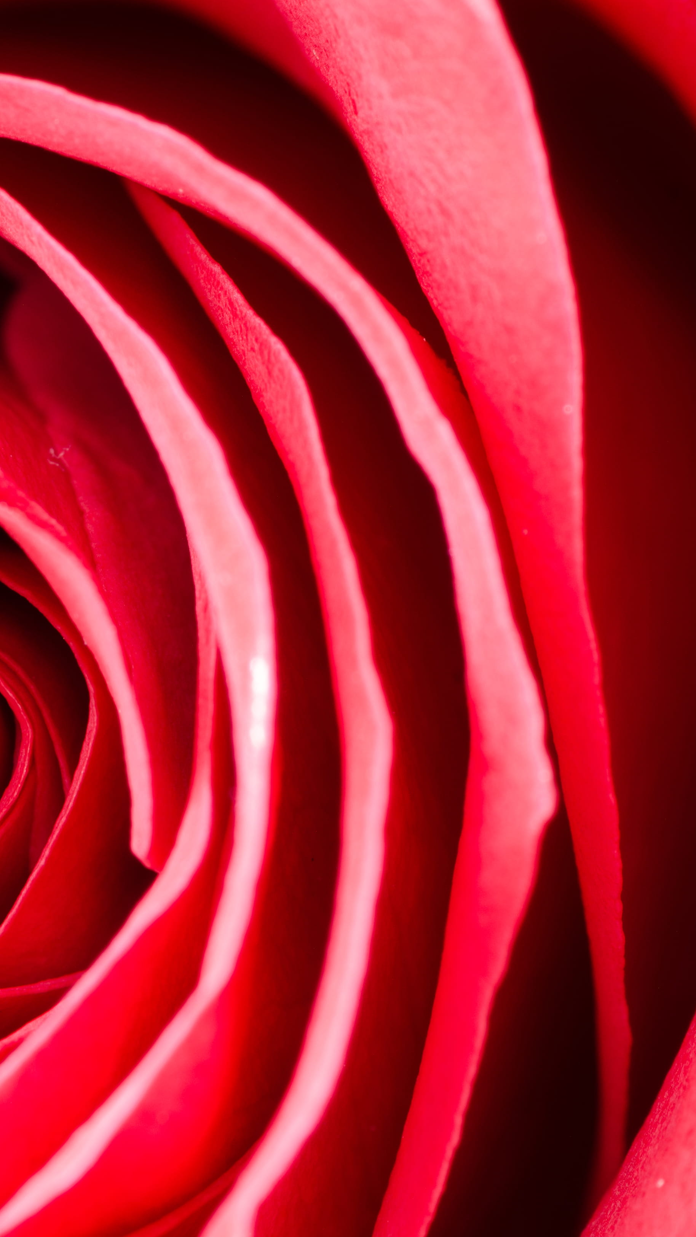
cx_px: -6
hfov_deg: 5.7
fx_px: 7022
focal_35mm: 214
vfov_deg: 10.1
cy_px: 620
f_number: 22
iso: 100
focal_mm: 90
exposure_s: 8
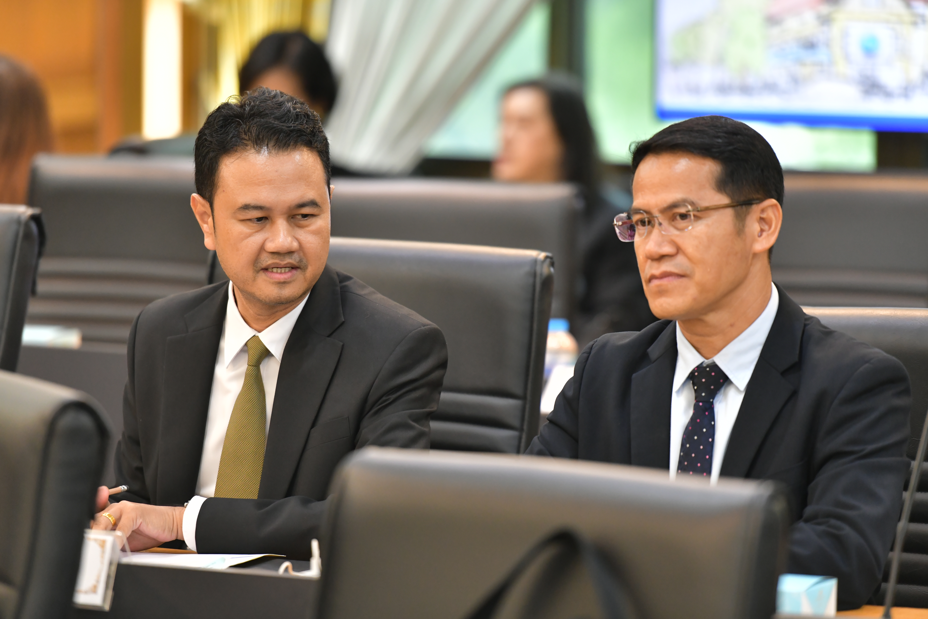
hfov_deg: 10.8
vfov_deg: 7.2
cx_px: 464
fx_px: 4897
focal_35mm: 190
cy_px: 310
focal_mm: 190
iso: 1600
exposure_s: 1/125
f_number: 2.8
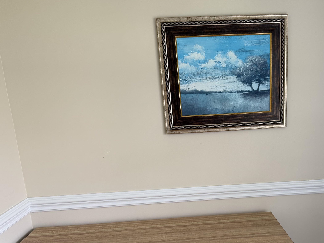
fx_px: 328
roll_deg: +2.7
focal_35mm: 35
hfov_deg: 51.7
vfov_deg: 39.8
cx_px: 215
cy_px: 176
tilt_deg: -14.2
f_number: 1.78
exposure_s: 1/121
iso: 100
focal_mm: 6.76
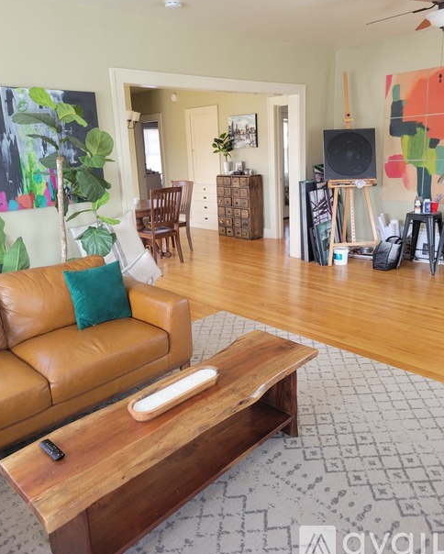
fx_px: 459
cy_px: 256
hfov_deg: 51.6
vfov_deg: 62.1
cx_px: 218
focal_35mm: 28
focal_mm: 5.4
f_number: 1.8
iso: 160
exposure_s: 1/120
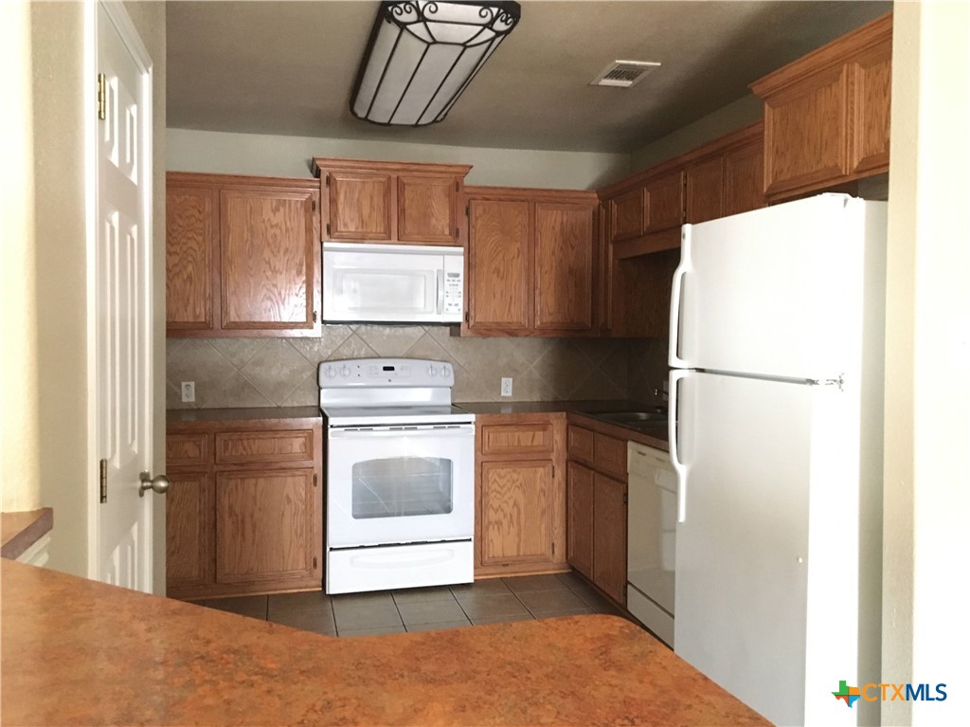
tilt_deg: -2.2
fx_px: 812
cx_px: 485
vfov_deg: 48.2
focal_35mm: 29
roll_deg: -0.1
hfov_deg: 61.7
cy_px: 364
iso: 500
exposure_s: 1/15
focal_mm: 4.15
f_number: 2.2
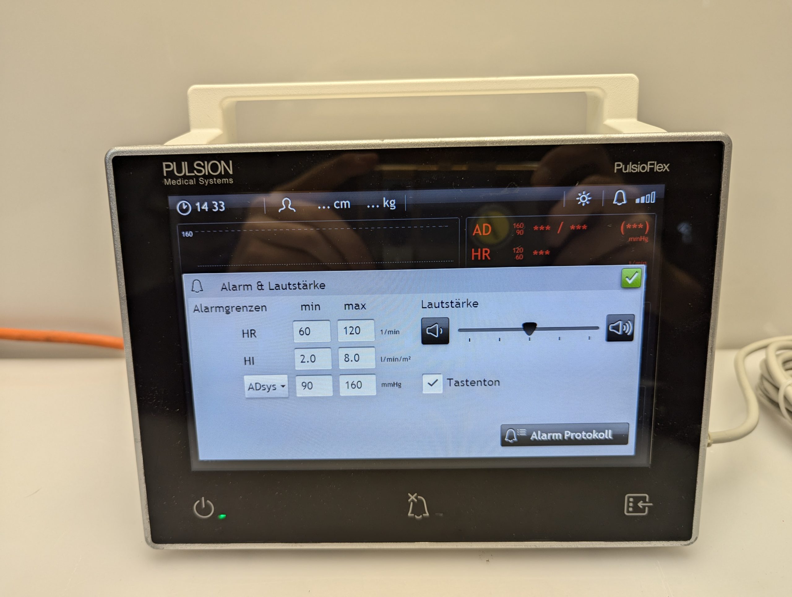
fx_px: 550
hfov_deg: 71.5
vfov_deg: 56.9
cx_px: 396
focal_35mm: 24
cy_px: 298
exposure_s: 1/100
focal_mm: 6.81
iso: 71
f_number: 1.85
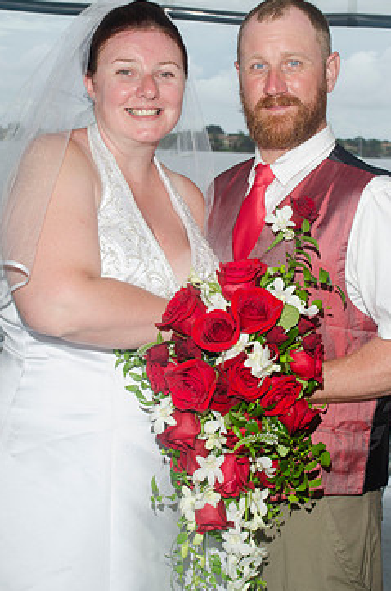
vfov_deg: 28.5
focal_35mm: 71
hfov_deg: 19.1
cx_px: 211
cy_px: 260
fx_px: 1162
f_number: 7.1
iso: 100
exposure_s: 1/160
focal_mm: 38
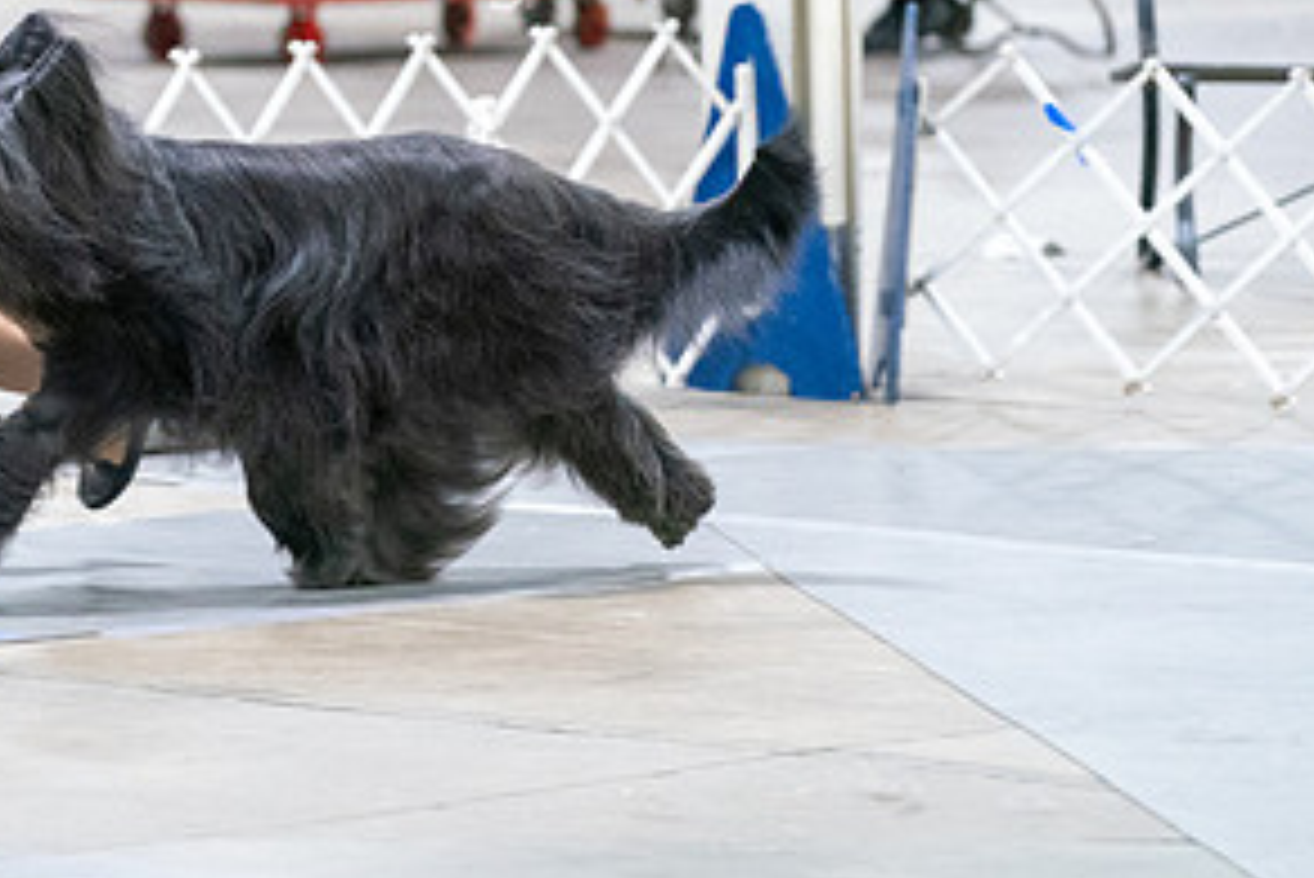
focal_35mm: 294
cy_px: 106
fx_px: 10736
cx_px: 50
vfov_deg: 4.7
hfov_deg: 7.0
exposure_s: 1/200
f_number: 2.8
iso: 6400
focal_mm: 148
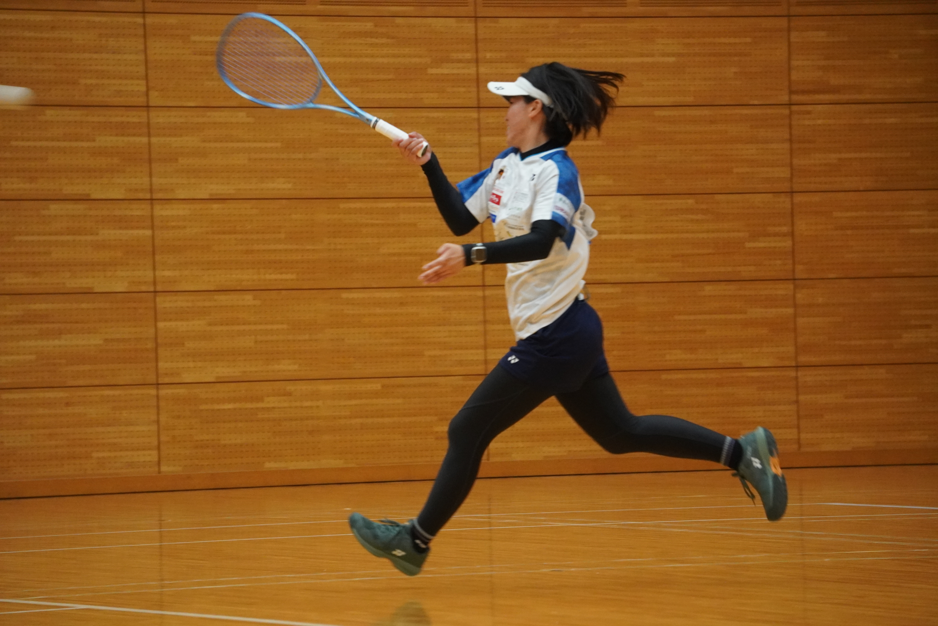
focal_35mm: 202
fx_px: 5276
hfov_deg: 10.2
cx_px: 469
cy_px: 313
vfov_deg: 6.8
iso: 3200
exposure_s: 1/250
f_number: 5.6
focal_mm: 135
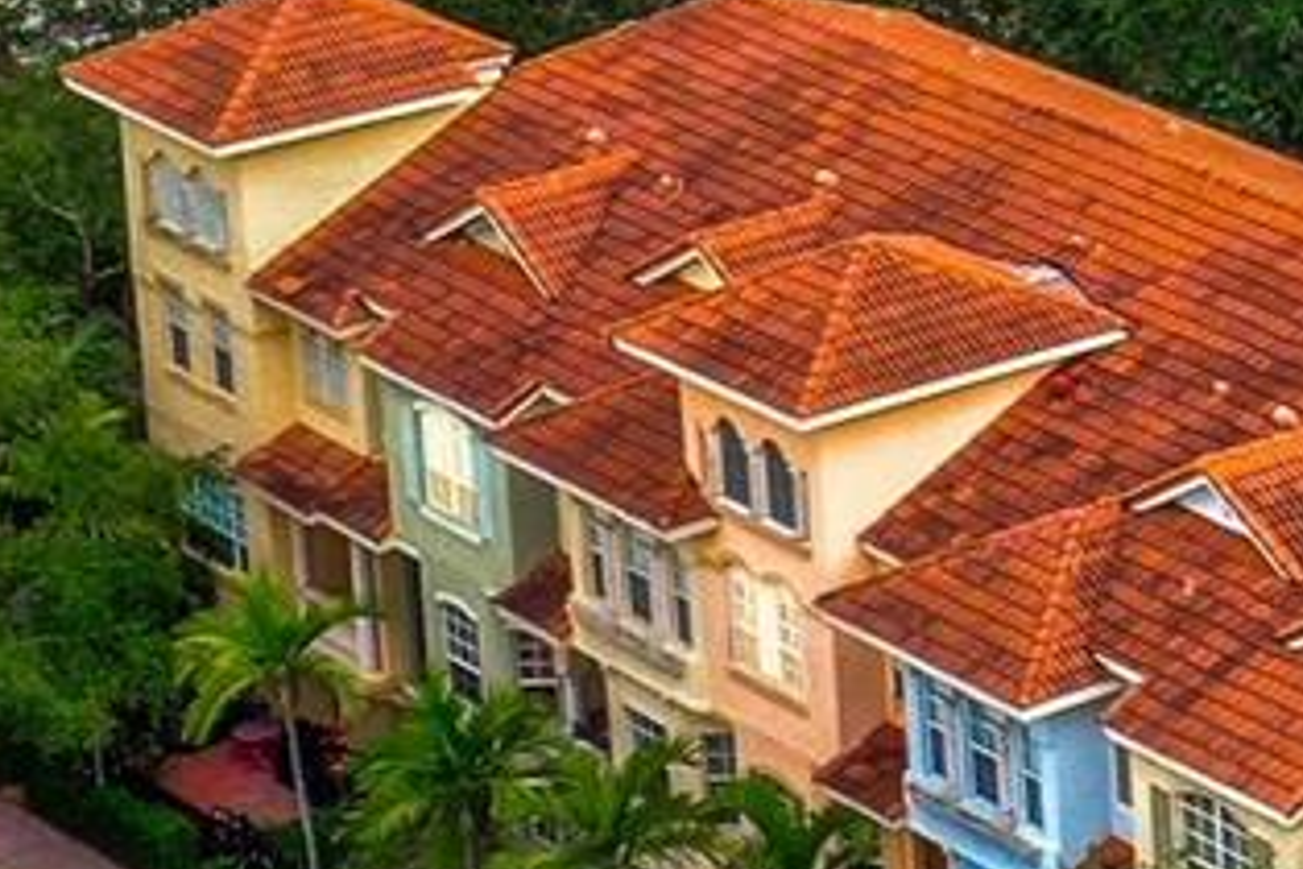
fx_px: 6587
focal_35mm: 182
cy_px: -743
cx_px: 3061
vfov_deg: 7.3
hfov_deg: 10.0
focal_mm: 10.3
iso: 100
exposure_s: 1/60
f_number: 8
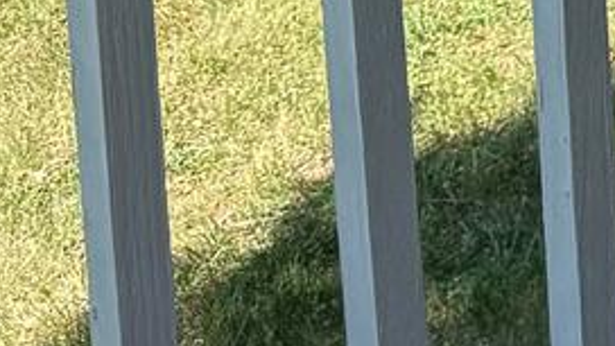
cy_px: -1242
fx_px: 3213
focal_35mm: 197
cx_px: 1583
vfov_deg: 5.2
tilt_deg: -4.4
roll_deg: +2.6
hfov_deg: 9.5
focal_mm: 6.76
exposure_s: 1/1005
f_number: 1.78
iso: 80
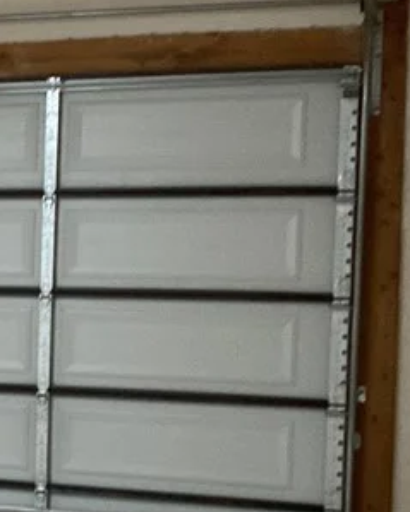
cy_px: 346
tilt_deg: -4.8
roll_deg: -2.5
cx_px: -254
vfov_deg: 19.7
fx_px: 1472
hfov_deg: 14.5
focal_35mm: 97
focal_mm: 3
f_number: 1.8
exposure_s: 1/30
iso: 400
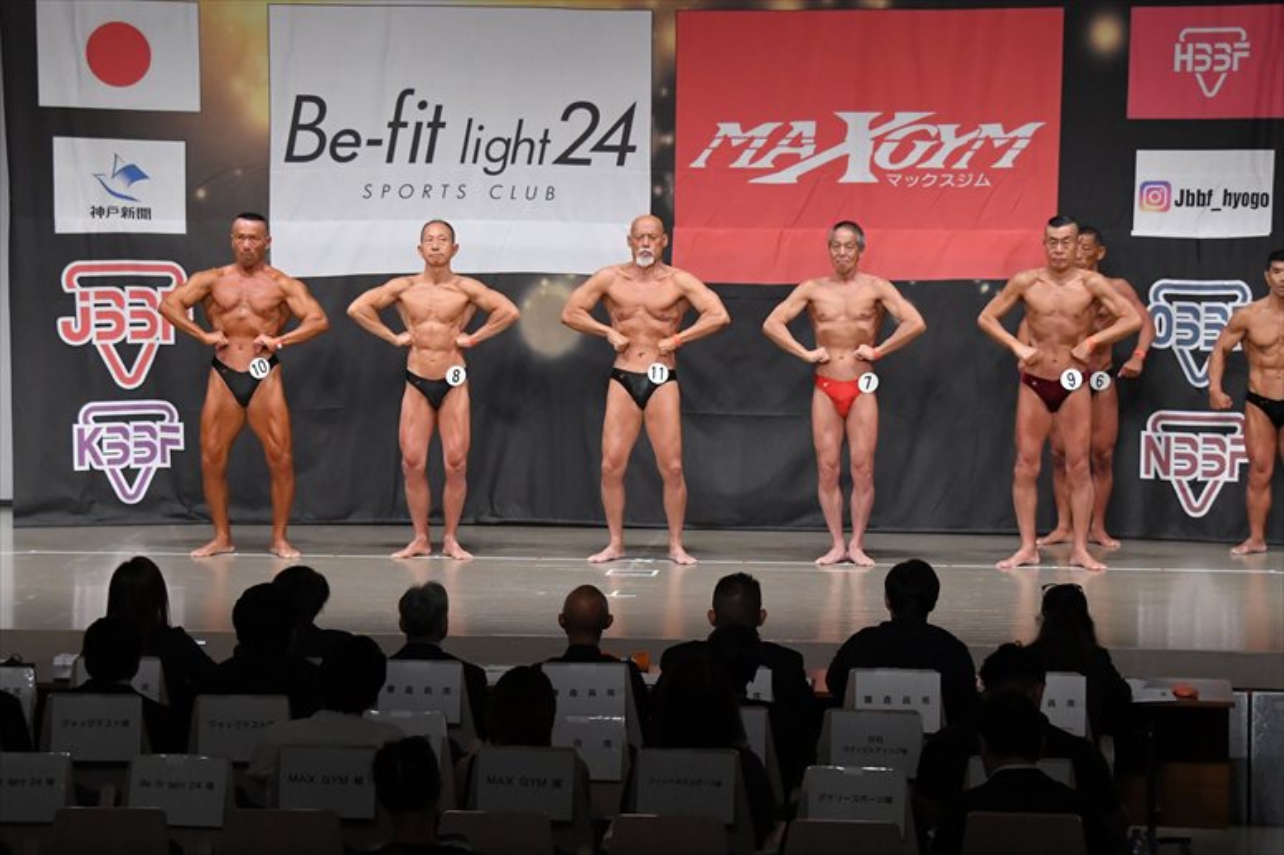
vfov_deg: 13.4
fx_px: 3636
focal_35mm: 102
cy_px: 428
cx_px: 642
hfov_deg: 20.0
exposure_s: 1/400
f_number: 5.6
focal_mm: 68
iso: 5000
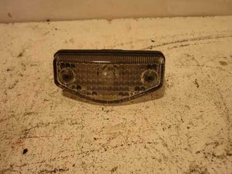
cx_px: 116
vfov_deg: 42.9
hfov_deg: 55.4
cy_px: 87
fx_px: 221
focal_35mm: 33
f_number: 2.8
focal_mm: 5.5
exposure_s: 1/50
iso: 80
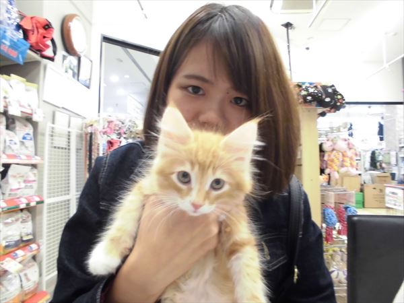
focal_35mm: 26
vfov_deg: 53.1
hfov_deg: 67.3
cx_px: 202
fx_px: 303
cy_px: 152
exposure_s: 1/25
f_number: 3.5
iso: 400
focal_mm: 4.6
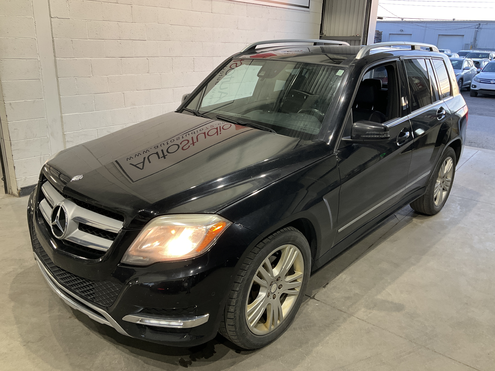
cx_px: 248
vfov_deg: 48.2
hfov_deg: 61.7
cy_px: 186
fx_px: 415
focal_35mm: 29
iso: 64
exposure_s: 1/60
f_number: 1.8
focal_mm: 3
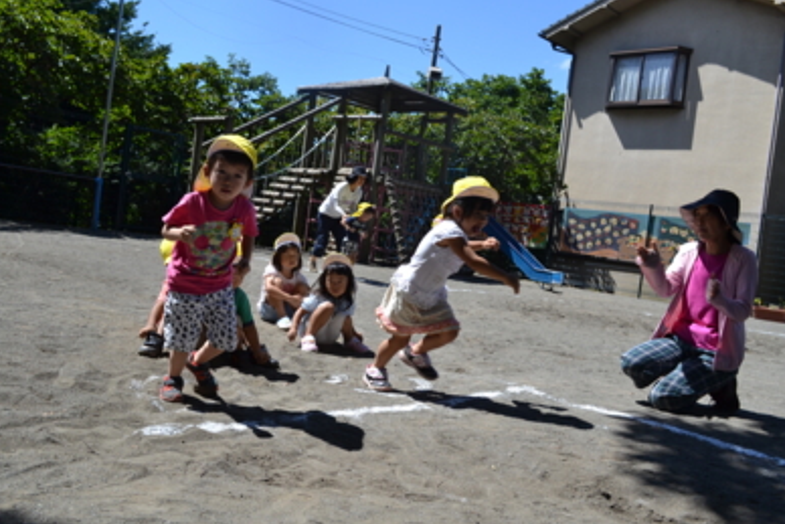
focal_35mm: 34
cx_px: 390
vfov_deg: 38.9
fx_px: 742
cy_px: 264
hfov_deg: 55.8
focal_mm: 22
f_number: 7.1
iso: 100
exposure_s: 1/200
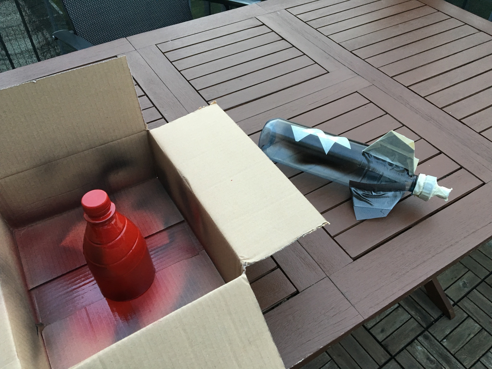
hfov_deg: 61.7
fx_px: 412
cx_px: 246
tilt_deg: -45.8
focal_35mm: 29
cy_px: 184
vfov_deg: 48.2
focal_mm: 4.15
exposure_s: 1/33
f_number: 2.2
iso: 50
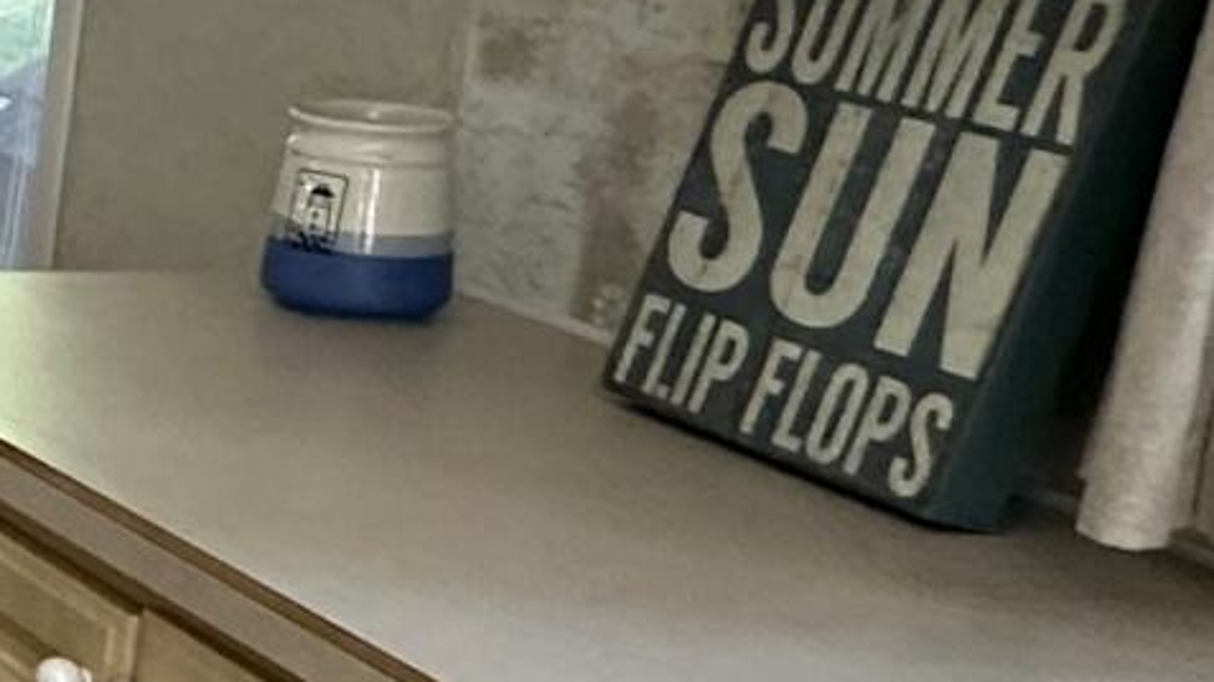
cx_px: -1624
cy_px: 186
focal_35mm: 96
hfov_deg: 14.8
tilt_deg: -13.0
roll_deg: +1.2
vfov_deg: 12.6
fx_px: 3089
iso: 320
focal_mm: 2.22
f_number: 2.2
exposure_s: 1/60
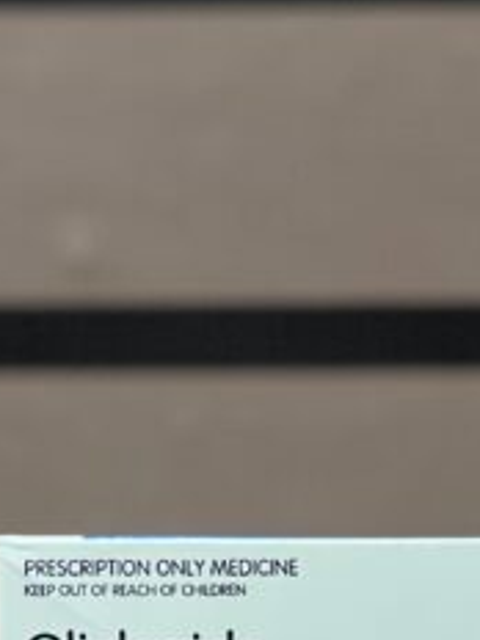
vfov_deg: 9.9
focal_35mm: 199
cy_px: 317
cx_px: 430
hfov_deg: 7.4
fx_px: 3679
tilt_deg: +0.0
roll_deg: +0.6
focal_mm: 9
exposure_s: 1/33
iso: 250
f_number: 2.8
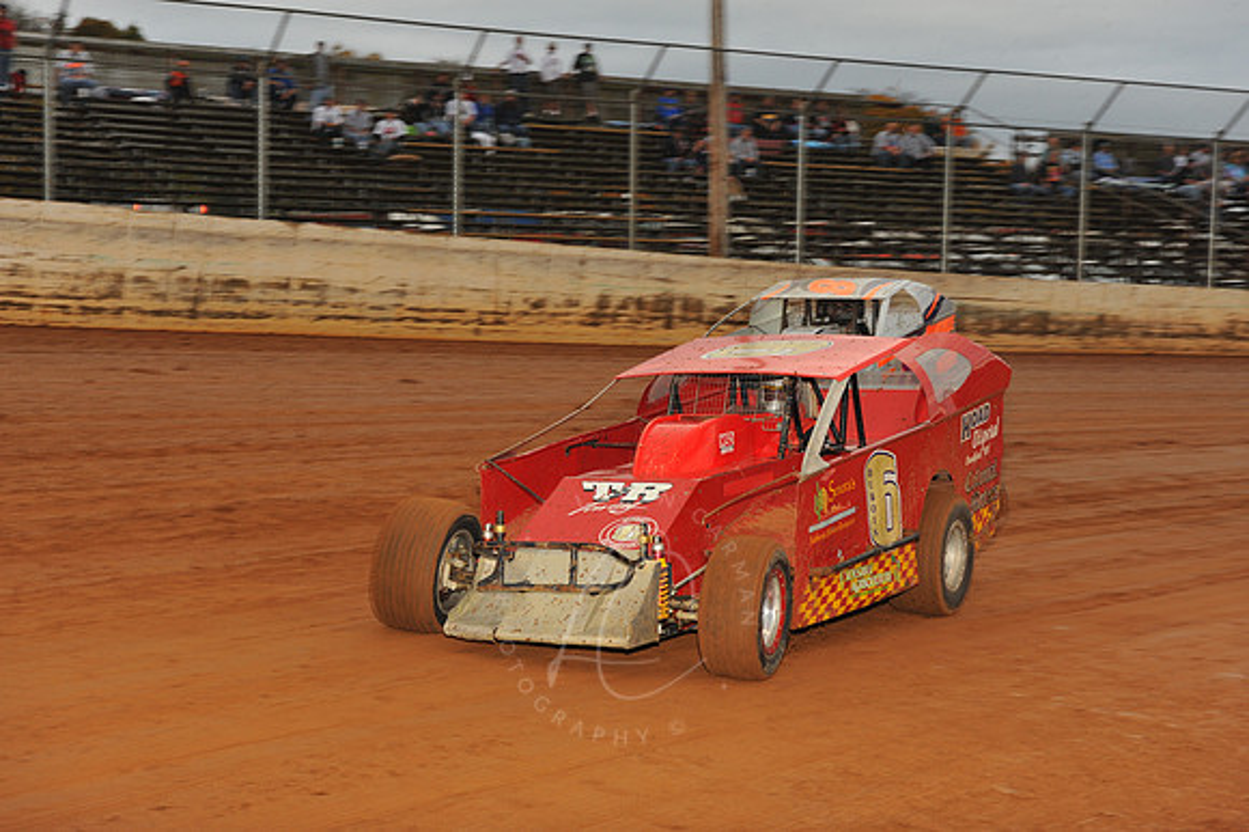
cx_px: 624
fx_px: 2427
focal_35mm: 70
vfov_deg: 19.4
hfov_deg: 28.9
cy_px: 416
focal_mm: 70
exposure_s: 1/320
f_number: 7.1
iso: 800
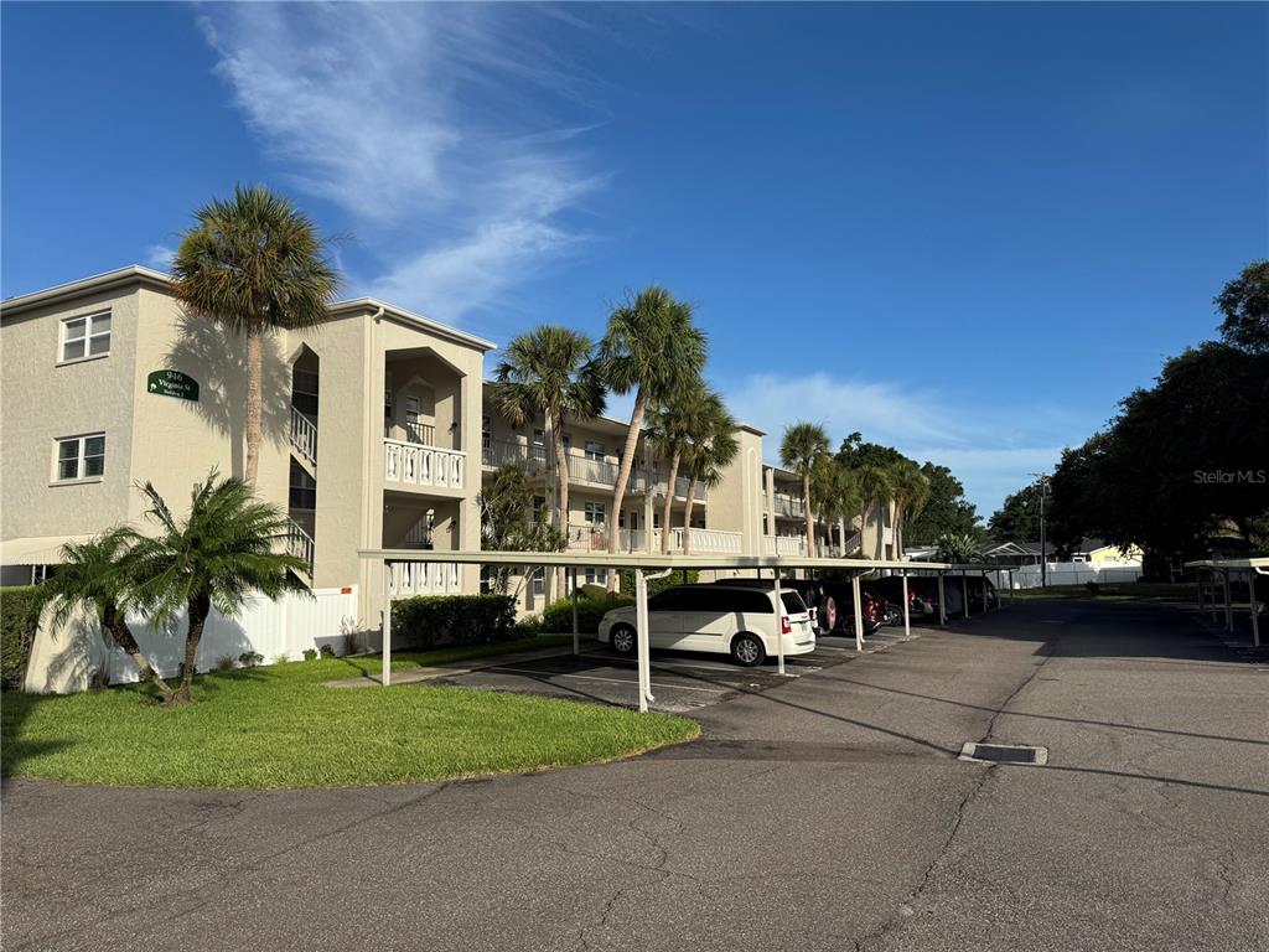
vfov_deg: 56.8
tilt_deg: +5.1
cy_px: 476
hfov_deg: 71.6
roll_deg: +0.9
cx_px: 634
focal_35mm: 24
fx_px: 880
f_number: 1.78
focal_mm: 6.76
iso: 80
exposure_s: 1/5348
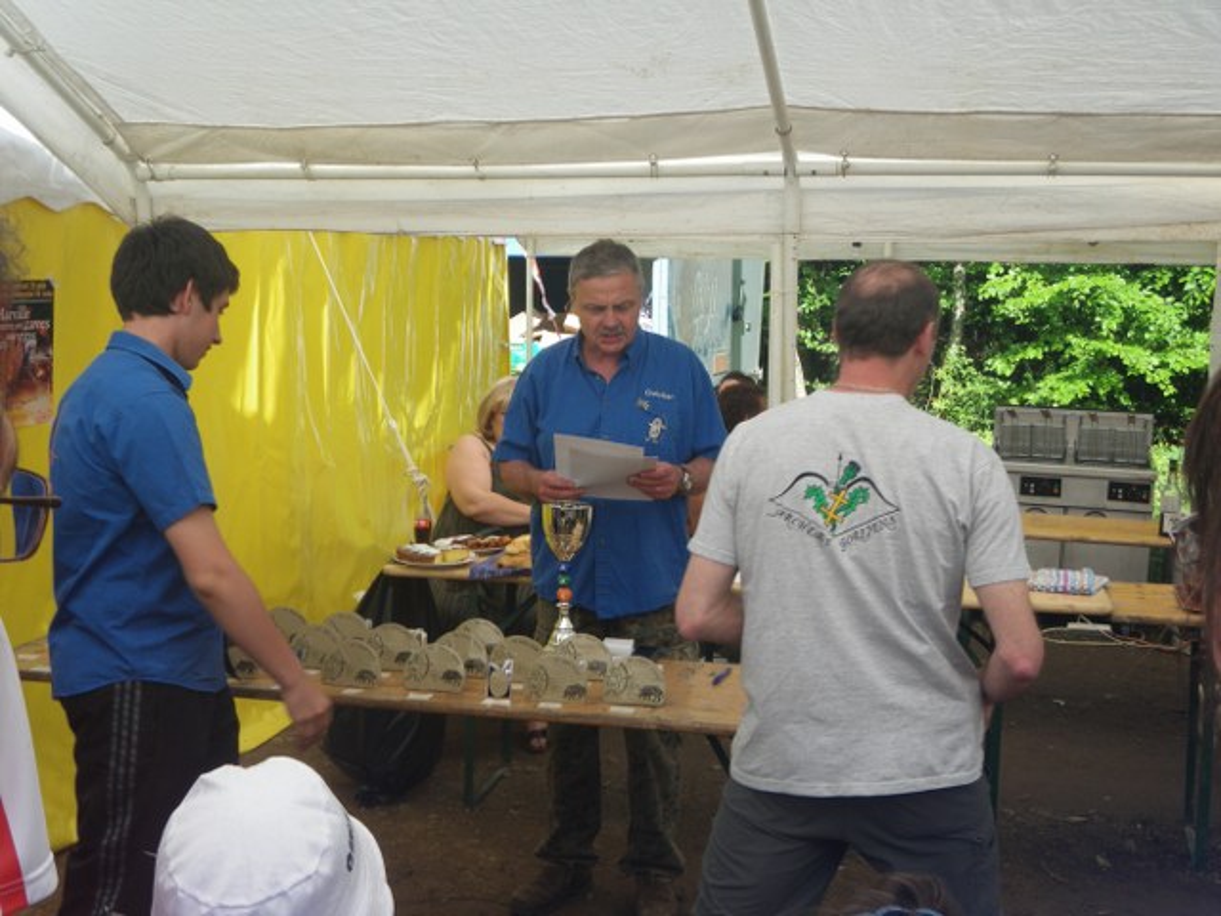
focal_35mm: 42
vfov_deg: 34.3
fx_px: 1481
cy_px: 458
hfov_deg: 44.8
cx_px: 610
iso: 64
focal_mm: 7.5
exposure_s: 1/160
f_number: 4.2
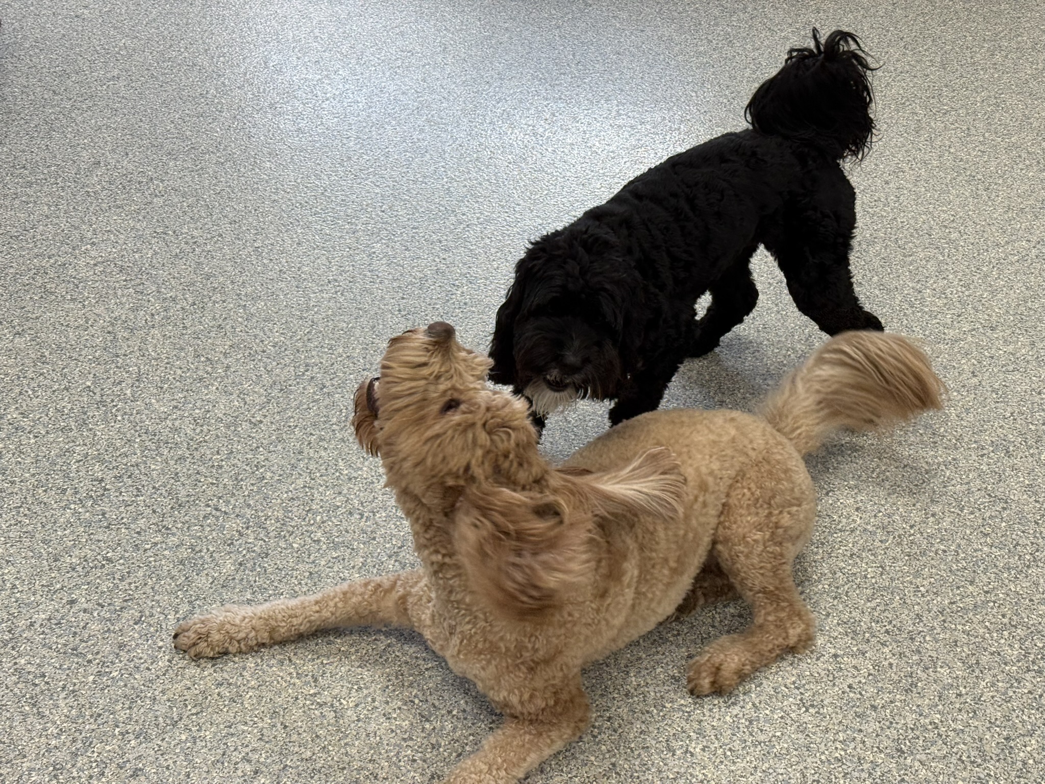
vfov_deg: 30.3
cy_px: 392
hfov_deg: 39.7
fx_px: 1449
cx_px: 522
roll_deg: +1.7
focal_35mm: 48
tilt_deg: -37.7
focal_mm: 6.76
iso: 64
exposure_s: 1/120
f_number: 1.78
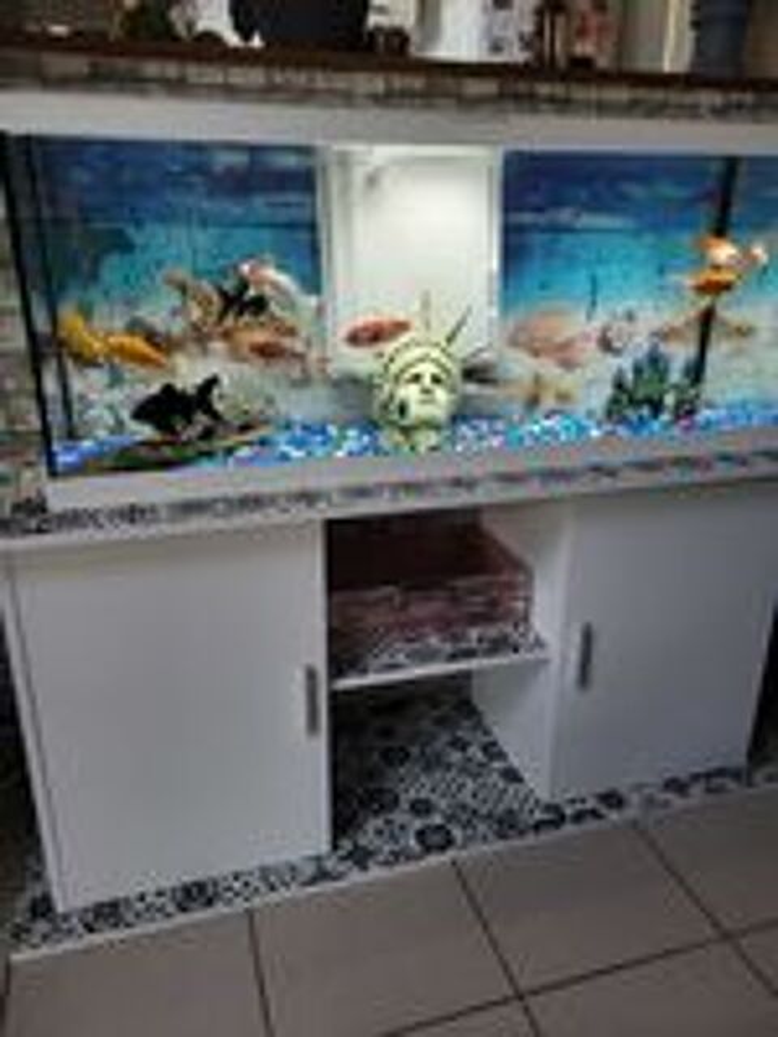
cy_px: 518
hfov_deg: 53.1
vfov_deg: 67.3
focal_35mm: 26
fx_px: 779
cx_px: 389
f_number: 1.8
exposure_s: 1/100
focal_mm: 5.4
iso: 100
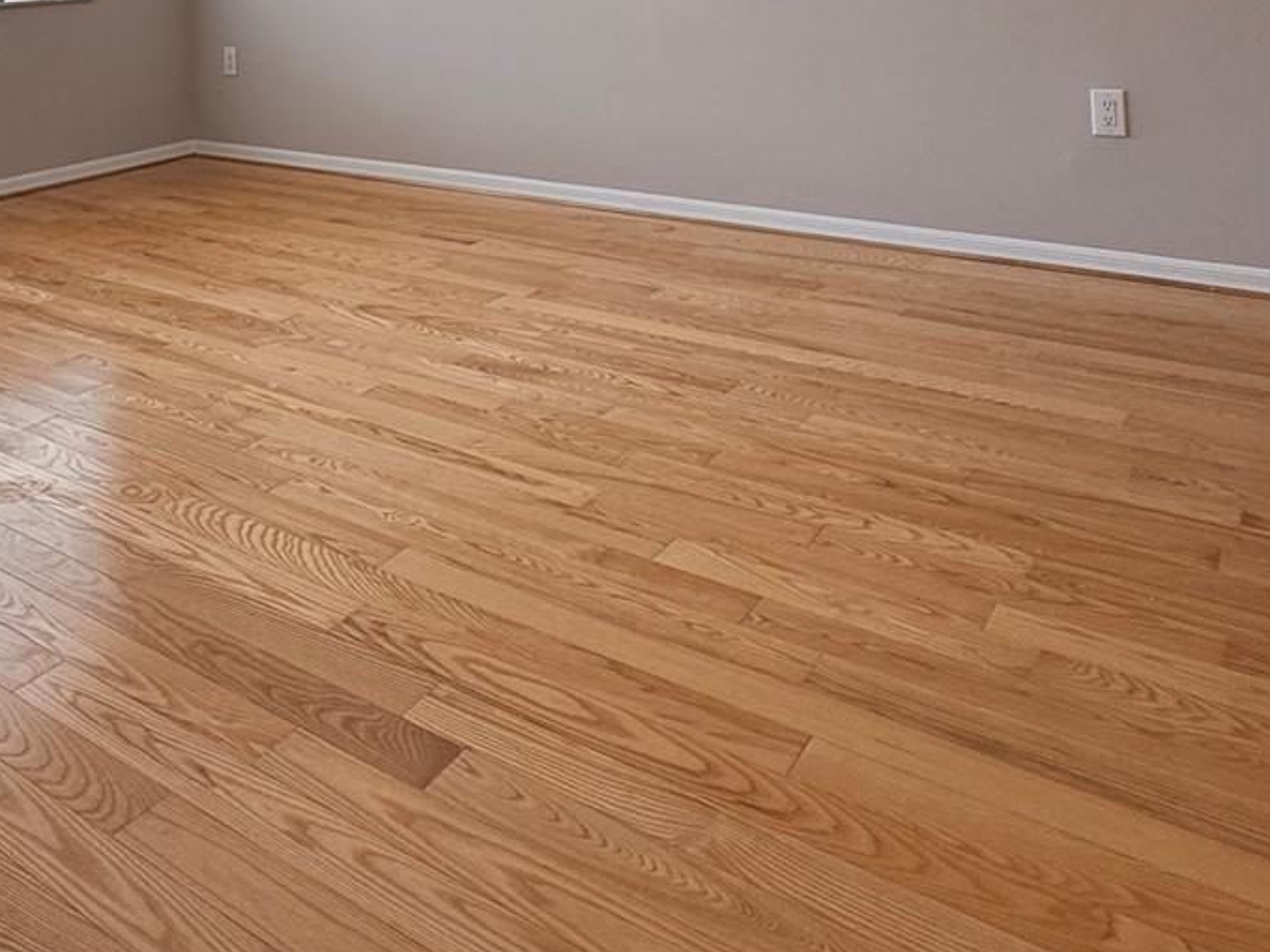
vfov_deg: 37.1
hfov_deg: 54.7
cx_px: 471
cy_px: -58
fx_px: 1210
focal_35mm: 33
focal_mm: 2.22
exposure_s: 1/120
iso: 125
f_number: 2.2
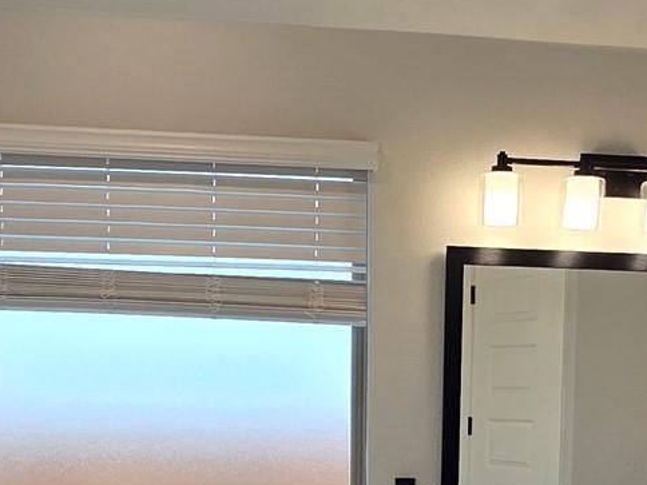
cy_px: 557
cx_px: 473
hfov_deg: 34.3
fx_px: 1028
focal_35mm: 55
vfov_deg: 24.5
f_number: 2.2
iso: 50
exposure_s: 1/120
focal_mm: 2.2
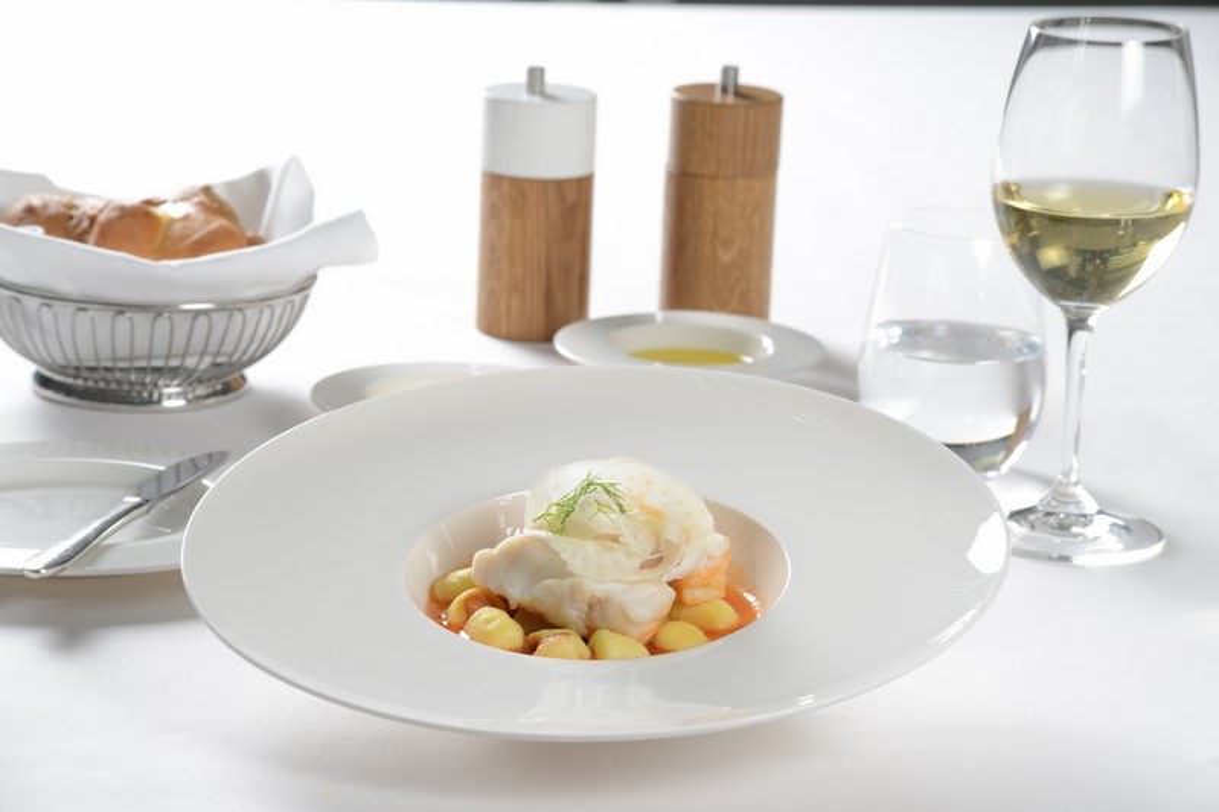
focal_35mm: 110
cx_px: 610
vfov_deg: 12.4
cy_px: 406
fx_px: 3724
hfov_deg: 18.6
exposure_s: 1/80
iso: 100
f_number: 13
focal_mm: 110
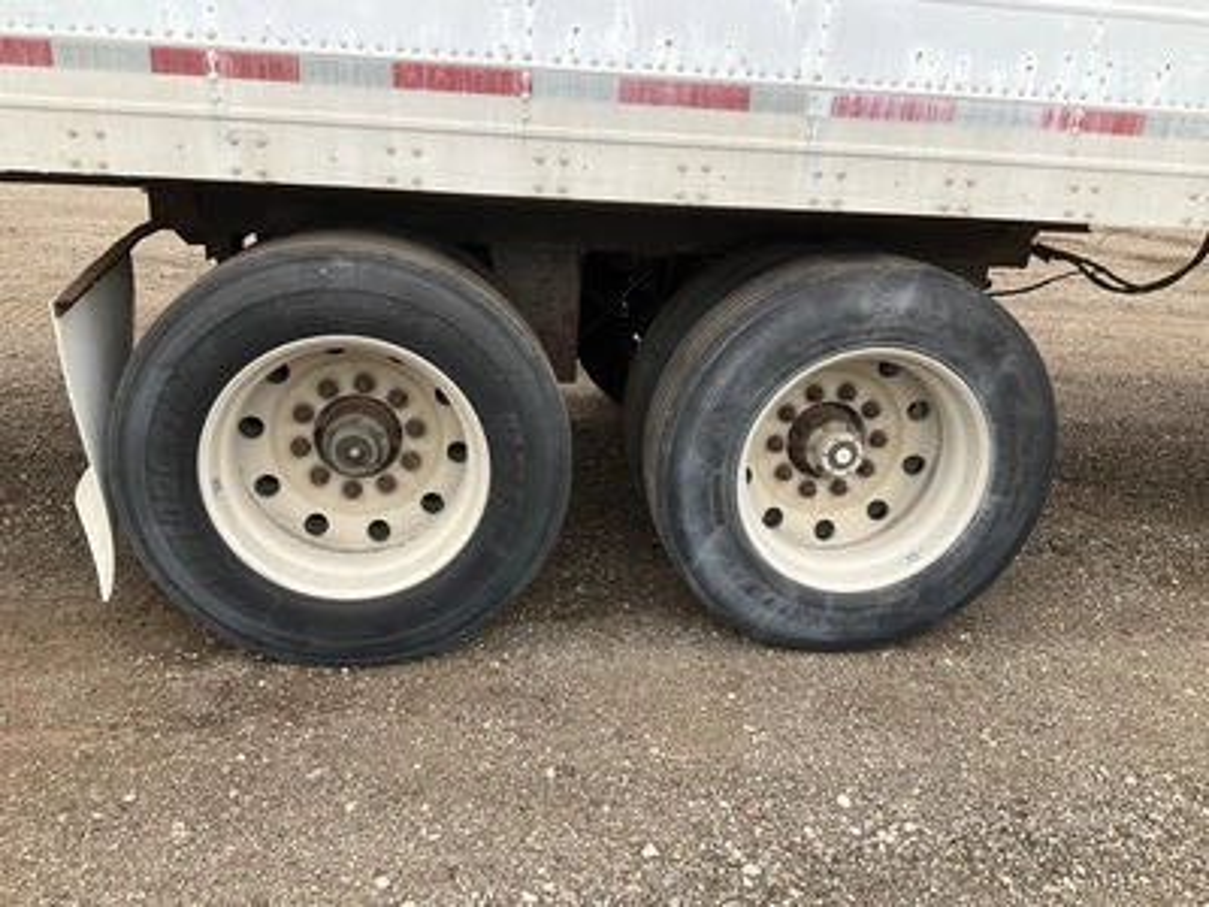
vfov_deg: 48.2
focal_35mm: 29
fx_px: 1013
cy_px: 454
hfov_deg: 61.7
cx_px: 604
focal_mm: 3
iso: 20
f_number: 1.8
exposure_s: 1/192
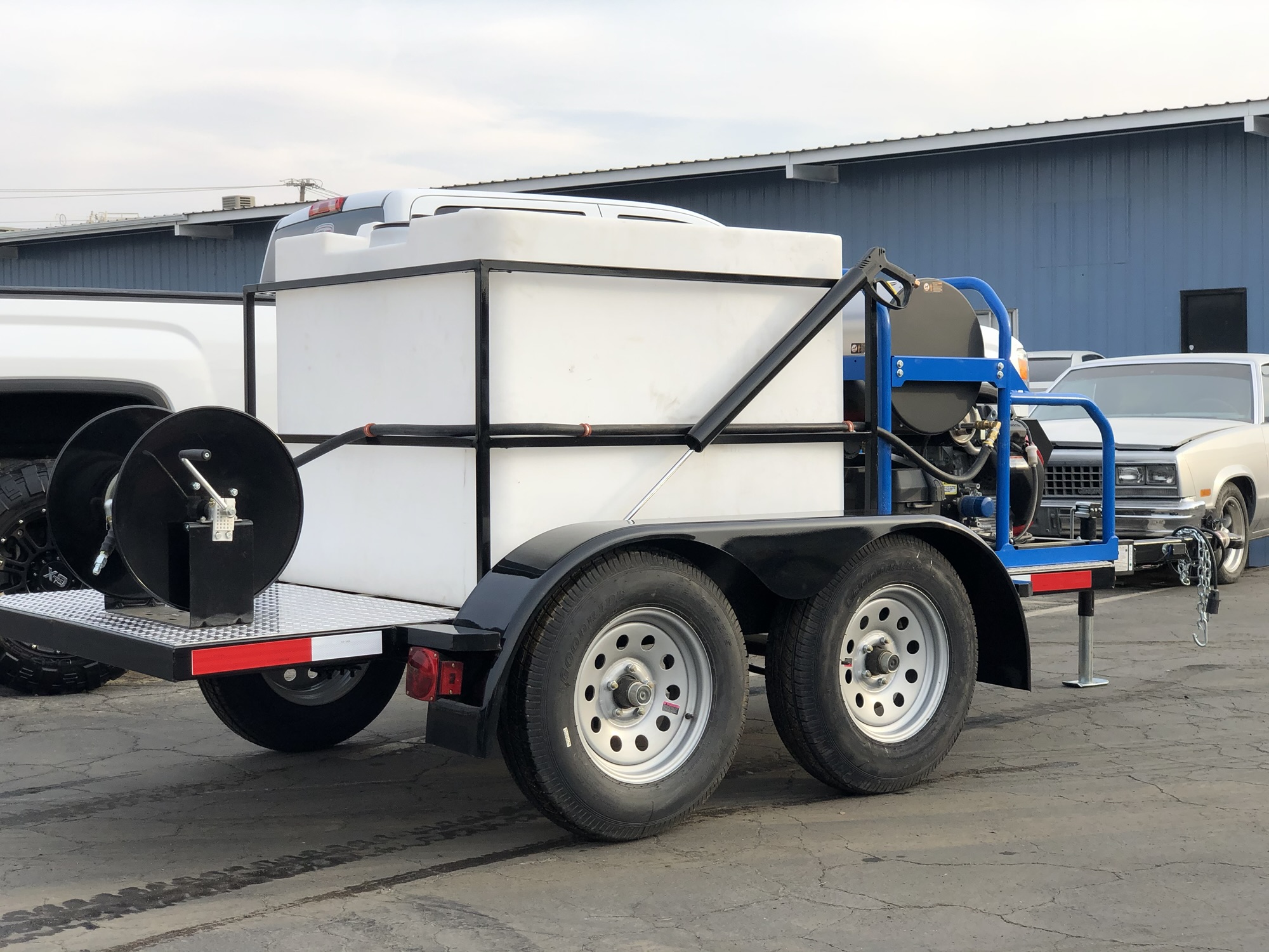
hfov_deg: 36.8
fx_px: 1906
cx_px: 634
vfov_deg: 28.0
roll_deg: +2.6
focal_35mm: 52
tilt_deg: -1.6
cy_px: 476
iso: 16
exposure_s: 1/317
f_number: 2.4
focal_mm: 6
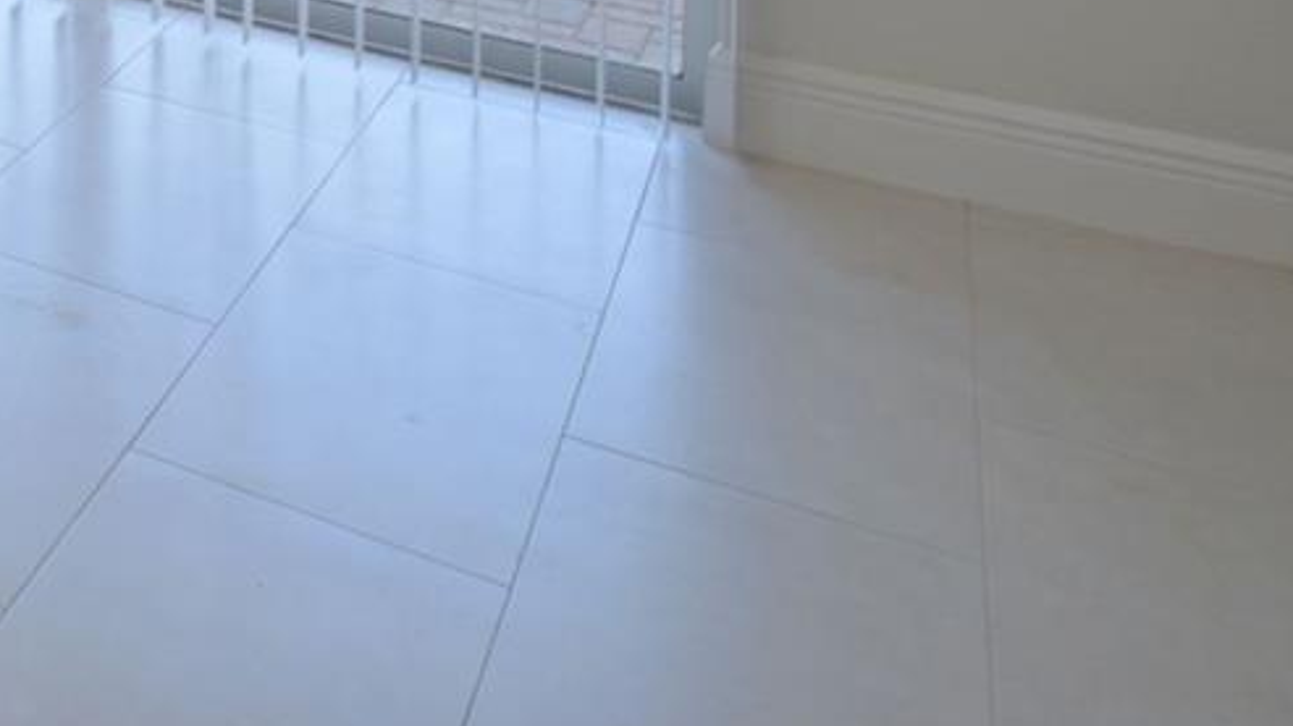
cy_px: -616
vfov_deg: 18.1
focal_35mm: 51
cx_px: -656
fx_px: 1748
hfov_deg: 27.5
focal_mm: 10
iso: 100
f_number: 11
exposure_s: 1/3
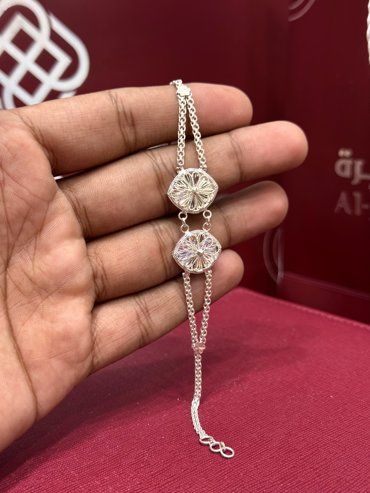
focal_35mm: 48
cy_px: 246
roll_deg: +2.6
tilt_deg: -14.9
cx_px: 185
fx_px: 684
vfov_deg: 39.7
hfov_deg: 30.3
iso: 64
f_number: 1.78
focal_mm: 6.76
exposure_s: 1/100
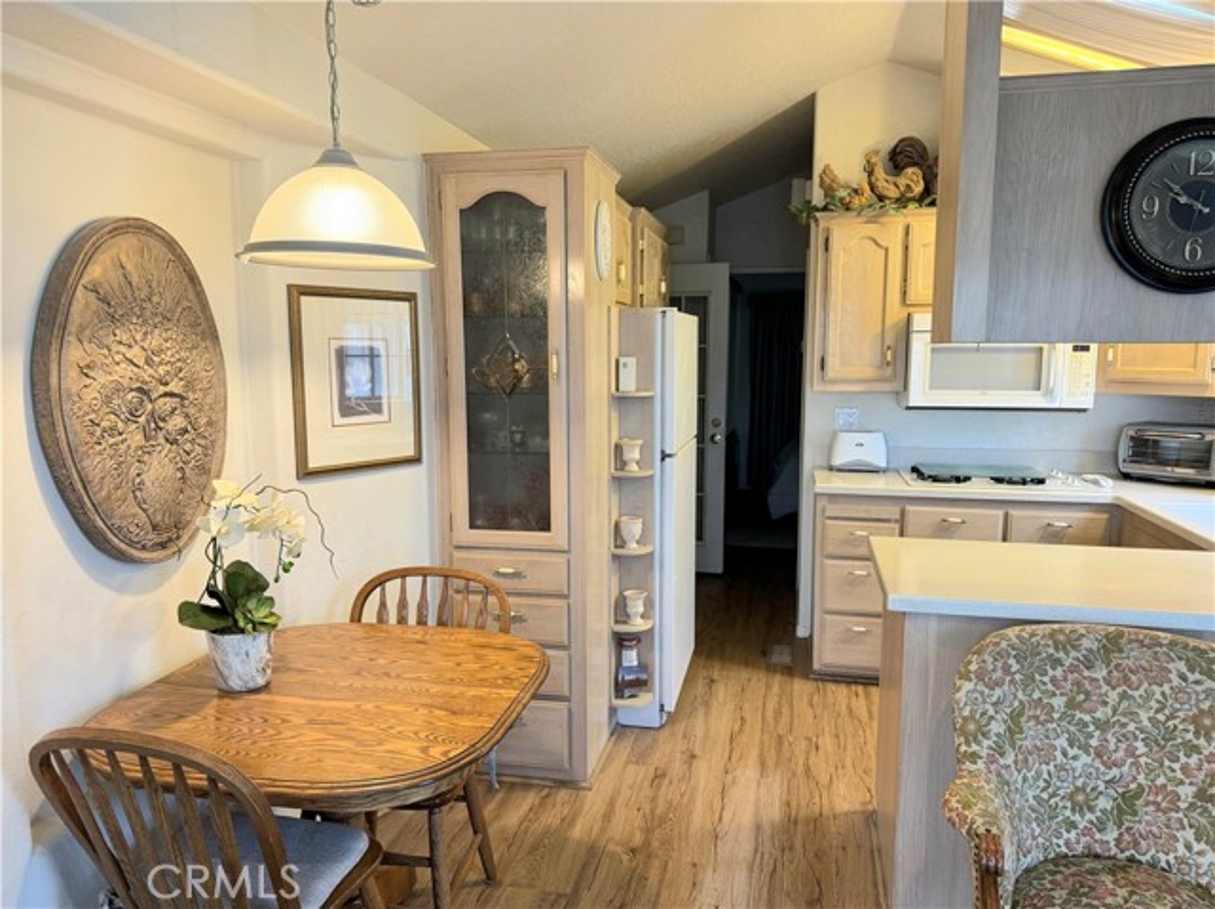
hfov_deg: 71.6
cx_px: 608
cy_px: 454
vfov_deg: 56.8
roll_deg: -1.5
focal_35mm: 24
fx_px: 842
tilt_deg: -8.7
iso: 200
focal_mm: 6.76
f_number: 1.78
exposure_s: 1/60.2
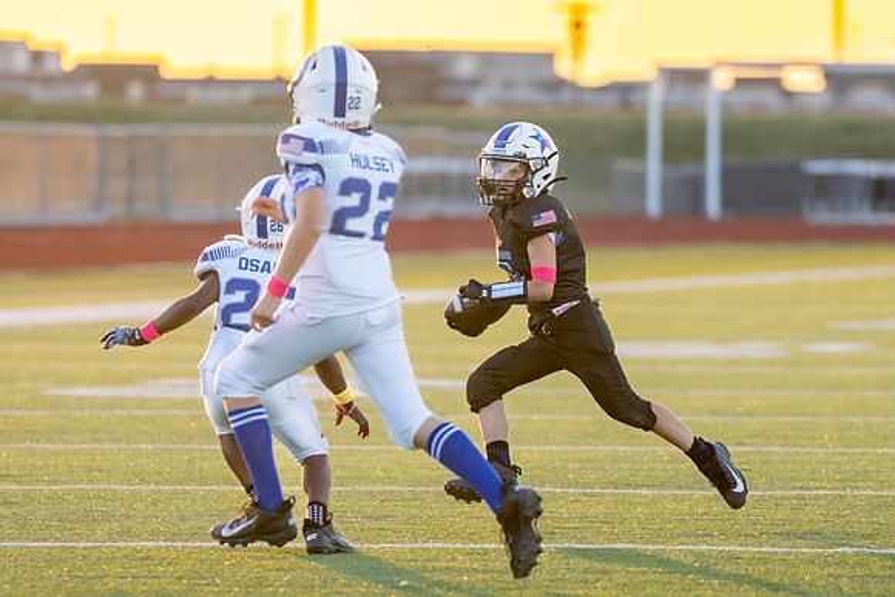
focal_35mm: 375
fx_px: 9333
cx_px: 542
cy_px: 270
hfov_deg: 5.5
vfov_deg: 3.7
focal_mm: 200
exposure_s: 1/1250
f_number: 2.8
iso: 640
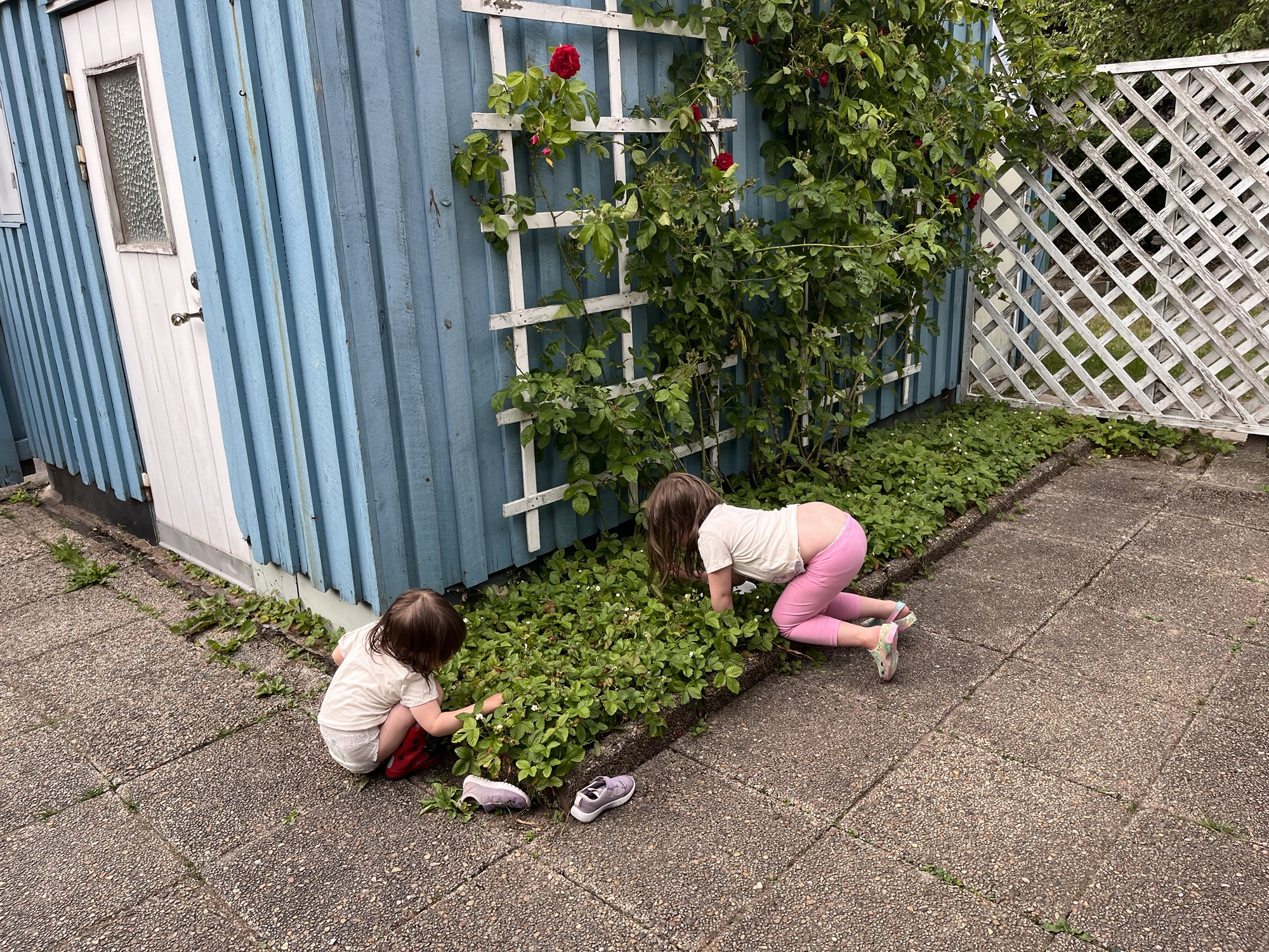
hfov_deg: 67.3
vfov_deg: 53.1
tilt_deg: -17.6
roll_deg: +2.6
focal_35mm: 26
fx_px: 953
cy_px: 476
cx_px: 634
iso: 50
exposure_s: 1/598
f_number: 1.6
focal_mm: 5.1
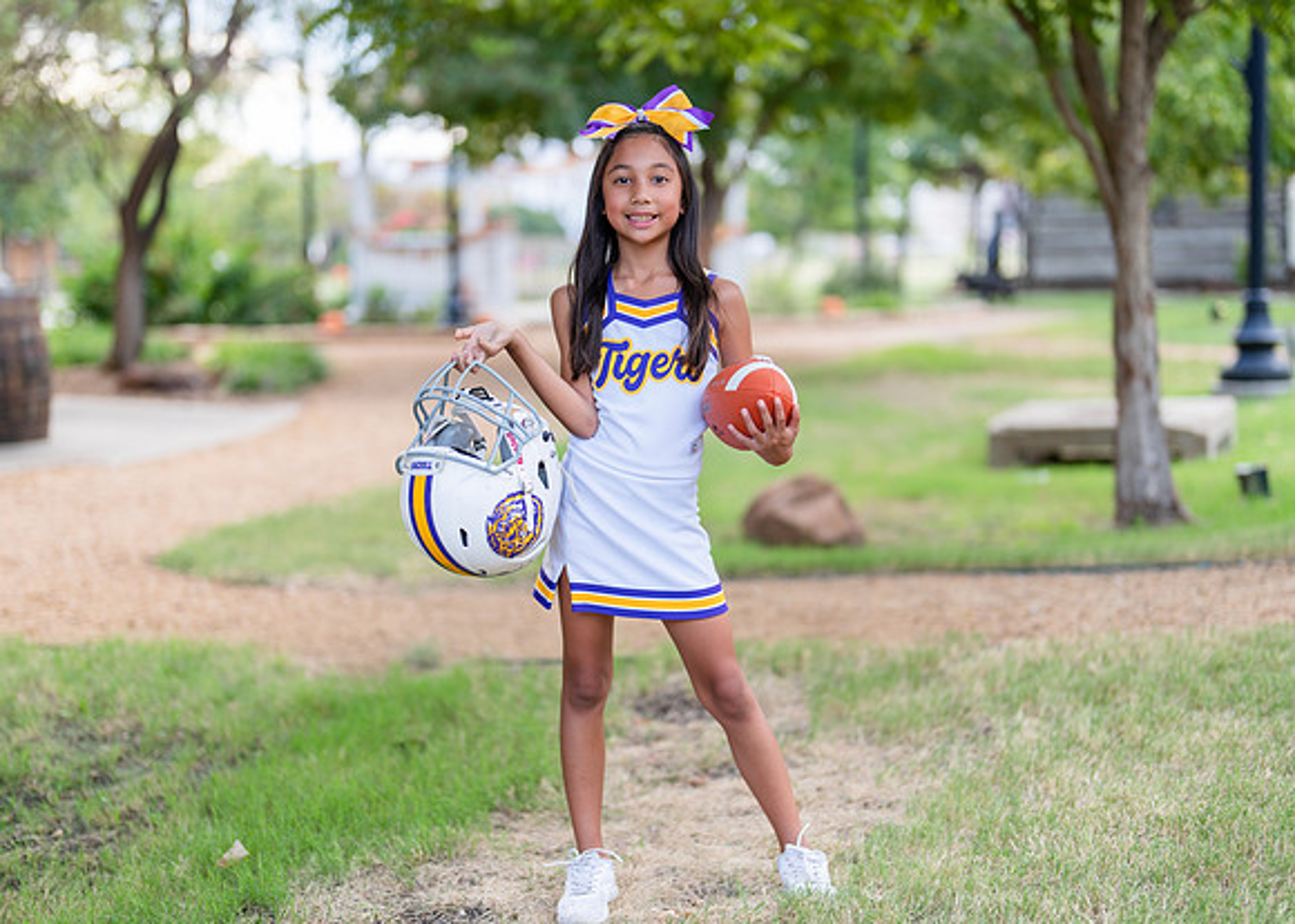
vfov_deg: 25.8
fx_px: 2019
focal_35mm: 55
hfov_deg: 35.6
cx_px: 648
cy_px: 462
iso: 100
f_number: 1.2
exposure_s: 1/400
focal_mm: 50
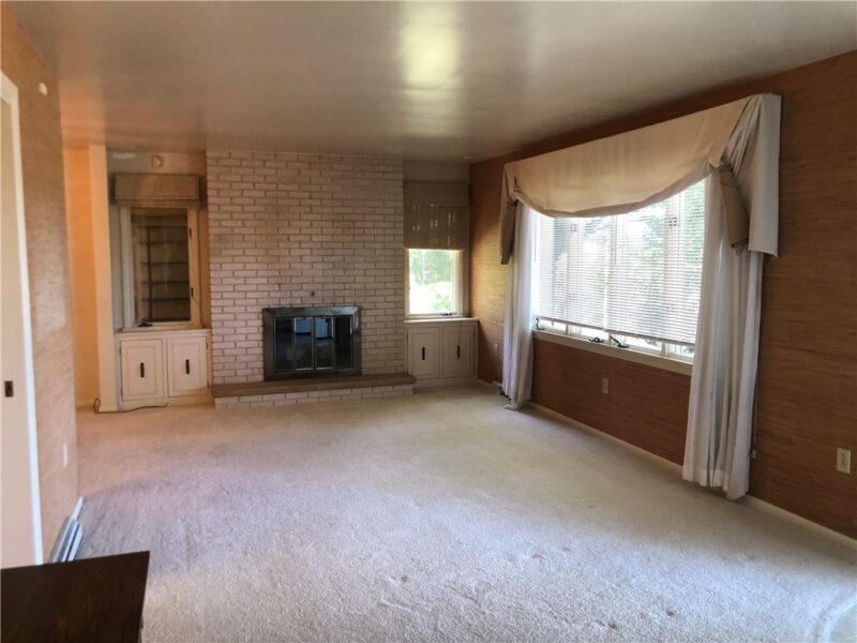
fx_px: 693
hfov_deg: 63.4
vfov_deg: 49.7
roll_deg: +0.9
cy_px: 322
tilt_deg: -5.9
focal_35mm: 28
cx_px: 428
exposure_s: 1/17
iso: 40
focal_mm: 3.99
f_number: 1.8
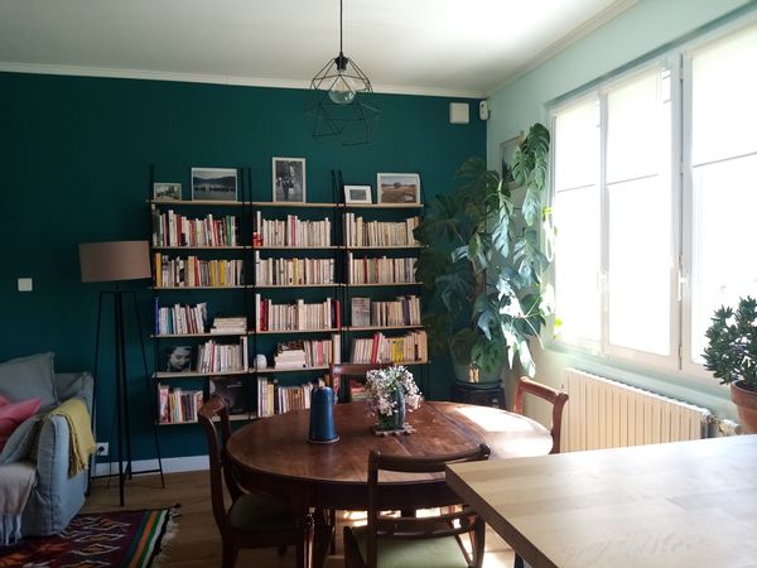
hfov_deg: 67.3
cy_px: 284
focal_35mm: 26
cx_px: 378
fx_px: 569
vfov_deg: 53.1
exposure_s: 1/50
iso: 115
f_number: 1.8
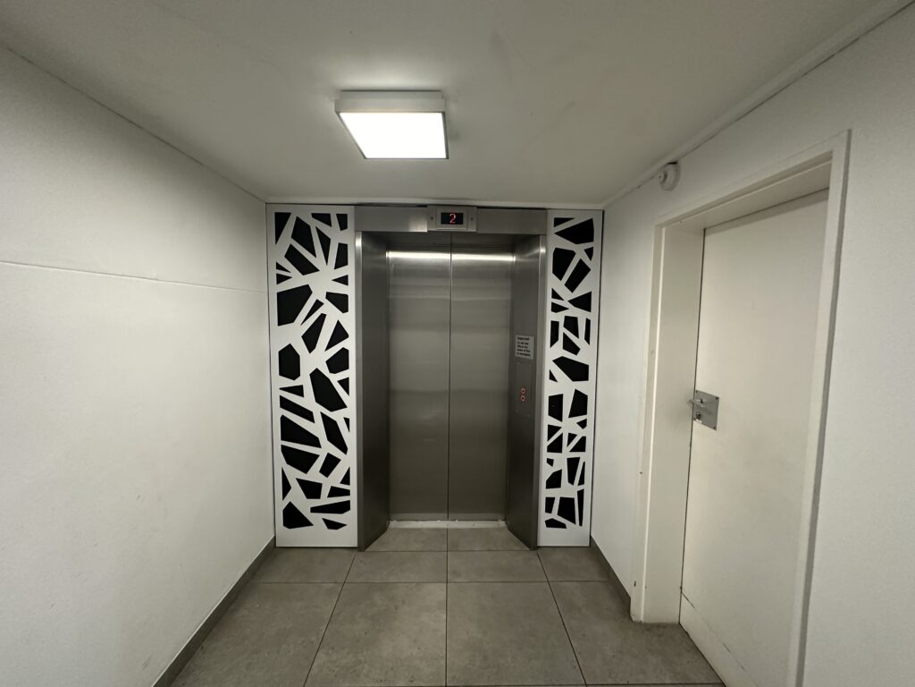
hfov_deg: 102.1
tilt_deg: -3.9
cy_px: 344
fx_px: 370
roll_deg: -0.8
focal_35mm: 14
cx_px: 458
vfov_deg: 85.7
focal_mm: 2.22
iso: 320
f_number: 2.2
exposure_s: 1/50
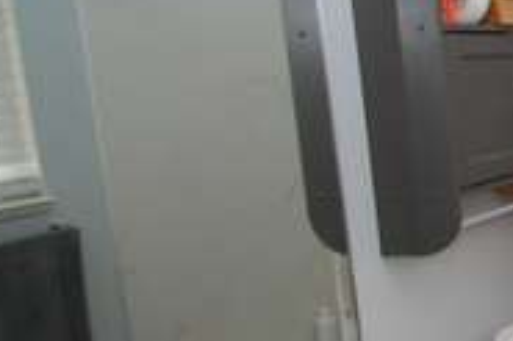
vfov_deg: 25.9
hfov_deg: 24.6
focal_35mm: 52
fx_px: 740
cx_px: 846
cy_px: 158
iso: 200
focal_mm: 10
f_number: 4
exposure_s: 1/60
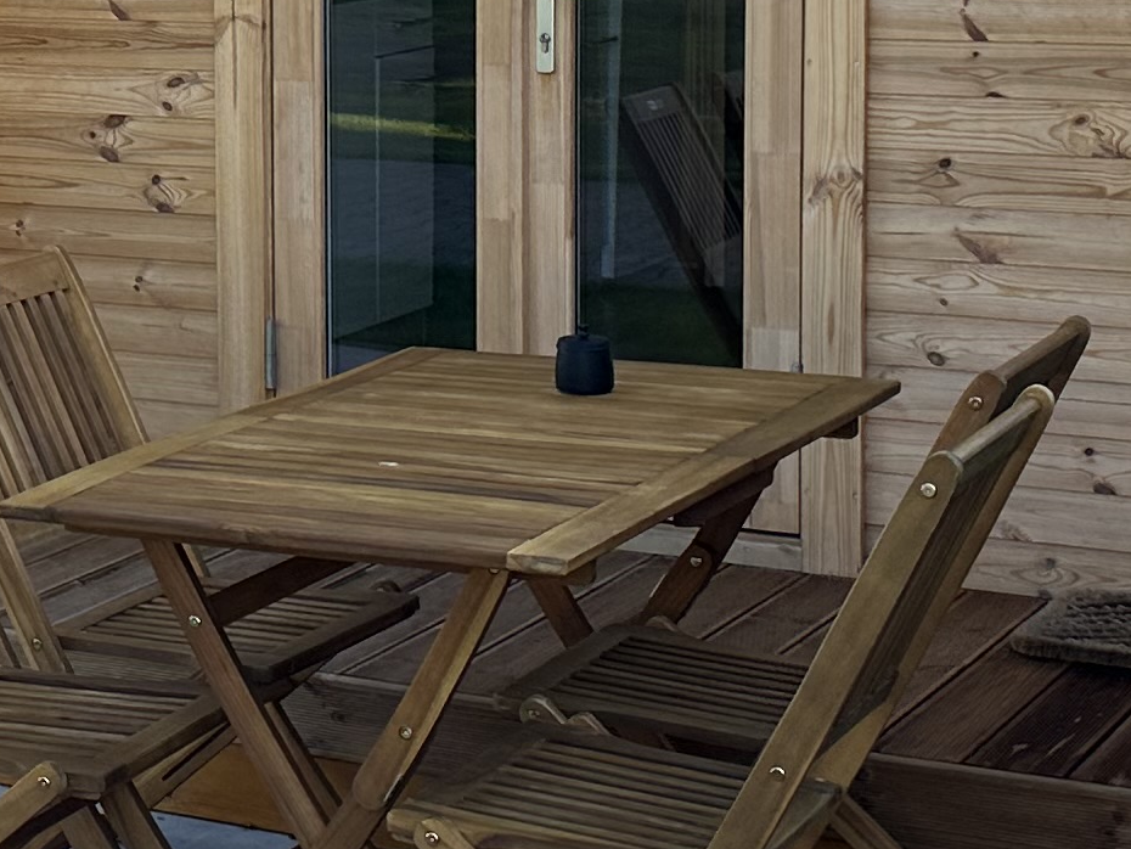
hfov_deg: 18.1
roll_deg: +0.0
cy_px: 91
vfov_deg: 14.1
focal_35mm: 104
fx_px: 3399
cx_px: -140
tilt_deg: -6.7
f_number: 1.78
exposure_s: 1/1517
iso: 80
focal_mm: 6.86
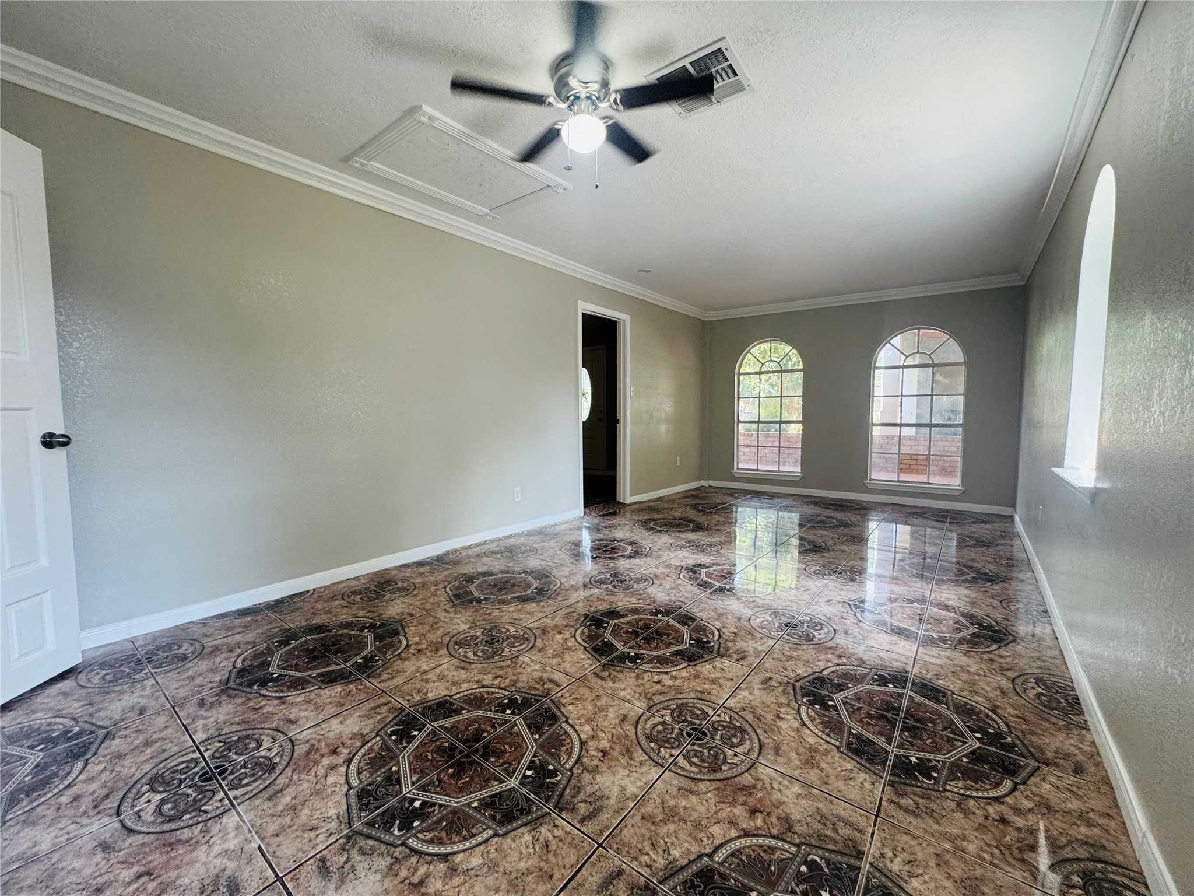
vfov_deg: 85.7
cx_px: 597
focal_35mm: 14
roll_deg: +0.3
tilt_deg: -3.4
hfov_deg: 102.1
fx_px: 483
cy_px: 448
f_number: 2.2
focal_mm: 2.22
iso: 160
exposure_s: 1/120
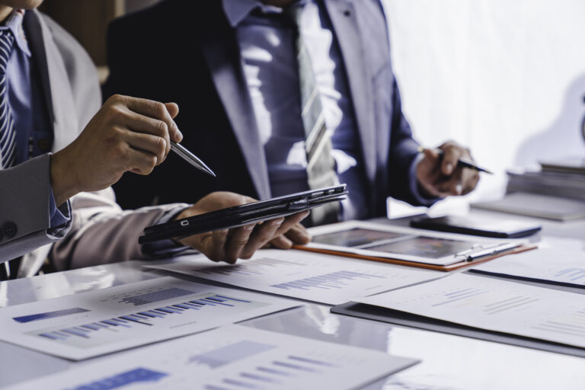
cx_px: 292
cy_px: 195
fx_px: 1137
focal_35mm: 70
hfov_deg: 28.8
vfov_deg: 19.5
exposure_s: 1/160
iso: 125
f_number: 3.5
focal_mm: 70
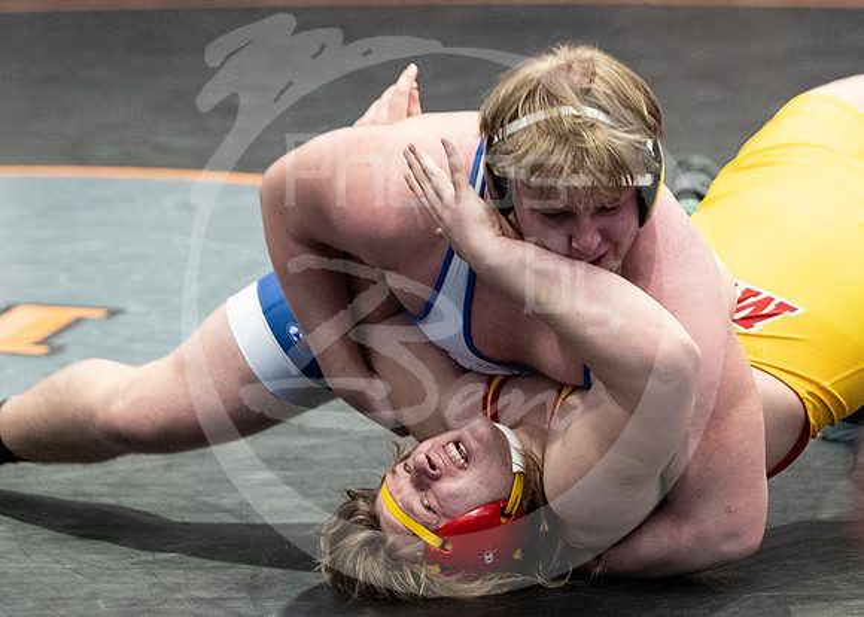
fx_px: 6143
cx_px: 672
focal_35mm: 250
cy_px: 513
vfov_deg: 5.7
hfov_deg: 8.0
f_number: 2.8
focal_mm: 102
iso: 3200
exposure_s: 1/1000
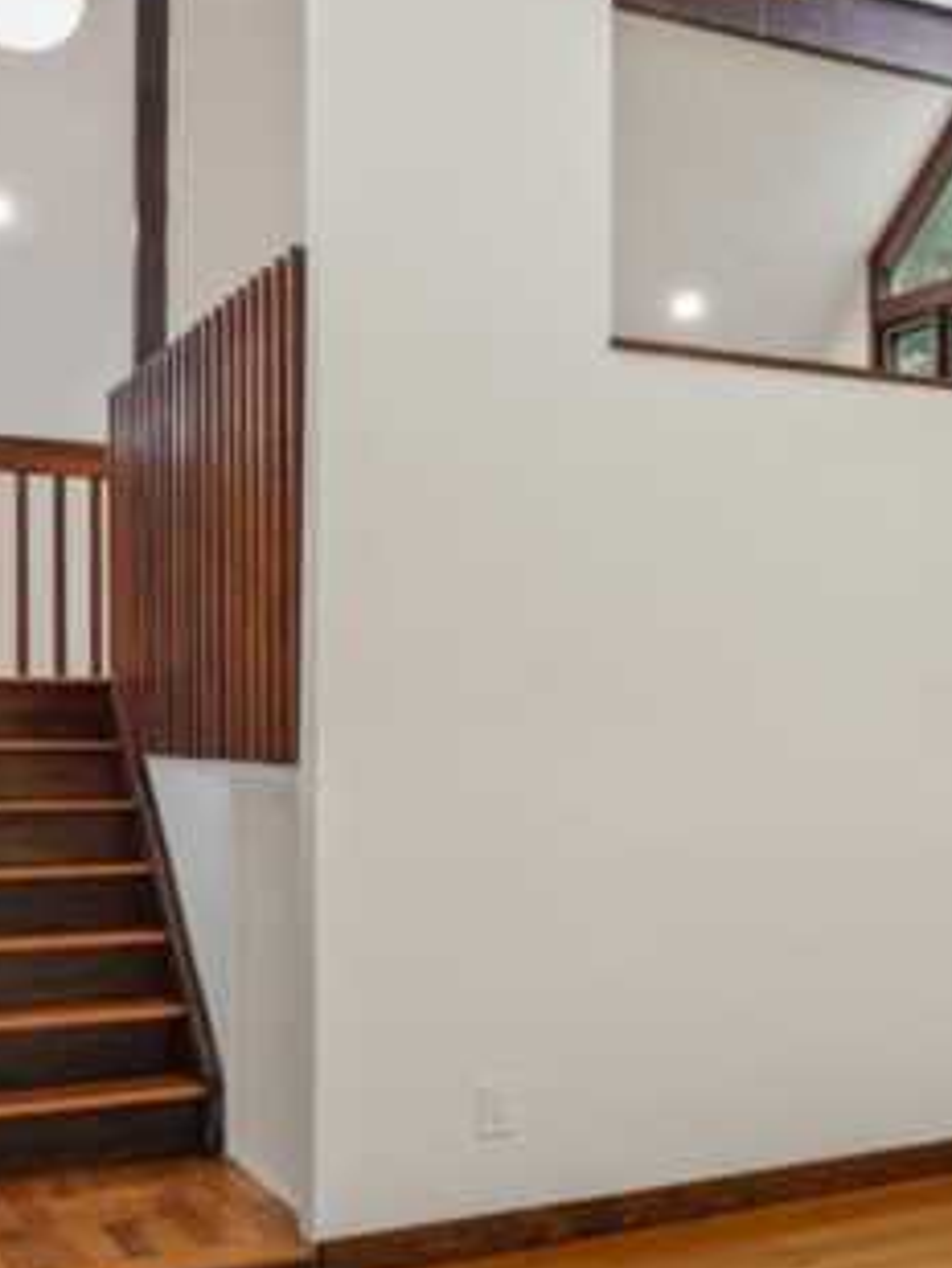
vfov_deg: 37.5
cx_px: 1083
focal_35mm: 51
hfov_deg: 26.1
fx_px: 1869
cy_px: 683
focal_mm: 16
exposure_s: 1/30
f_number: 8
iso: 250
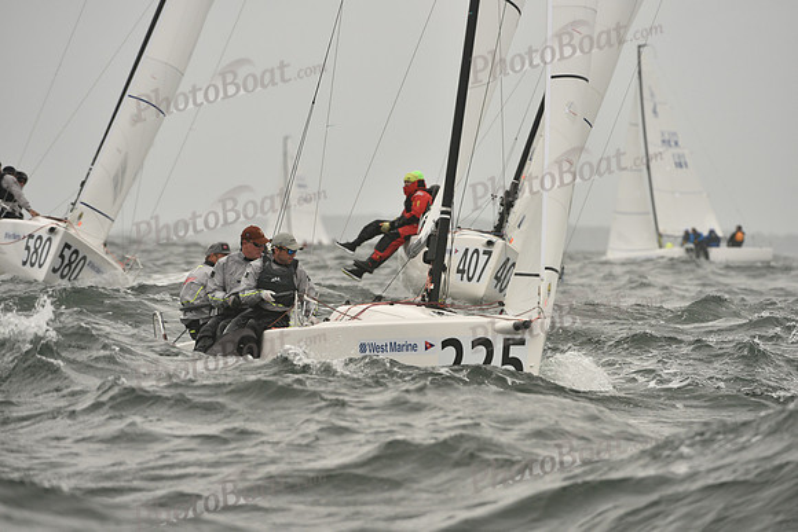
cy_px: 266
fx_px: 8868
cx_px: 399
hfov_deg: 5.2
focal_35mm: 400
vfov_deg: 3.4
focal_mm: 400
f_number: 6.3
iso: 400
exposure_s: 1/1250
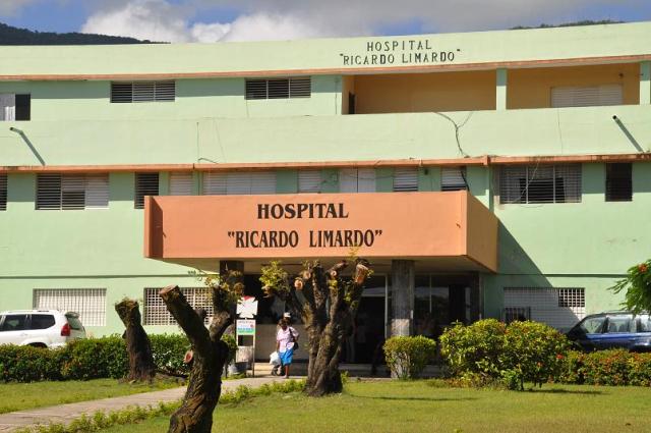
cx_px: 326
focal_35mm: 78
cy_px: 216
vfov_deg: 17.4
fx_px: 1409
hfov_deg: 26.0
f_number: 9
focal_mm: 52
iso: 200
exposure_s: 1/320
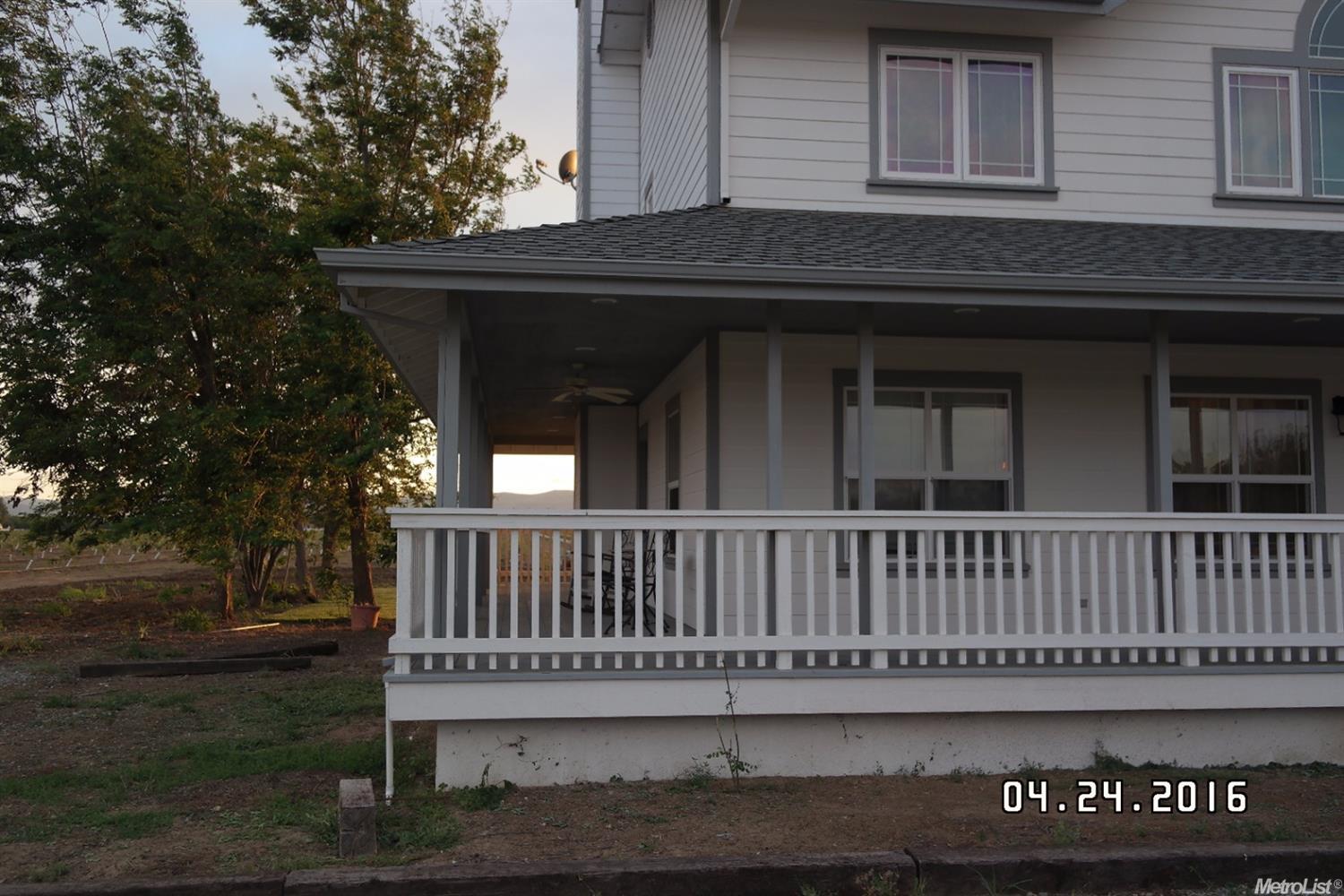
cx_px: 672
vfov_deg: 43.6
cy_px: 448
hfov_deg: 61.9
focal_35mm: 30
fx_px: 1120
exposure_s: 1/80
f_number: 3.5
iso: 100
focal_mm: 20
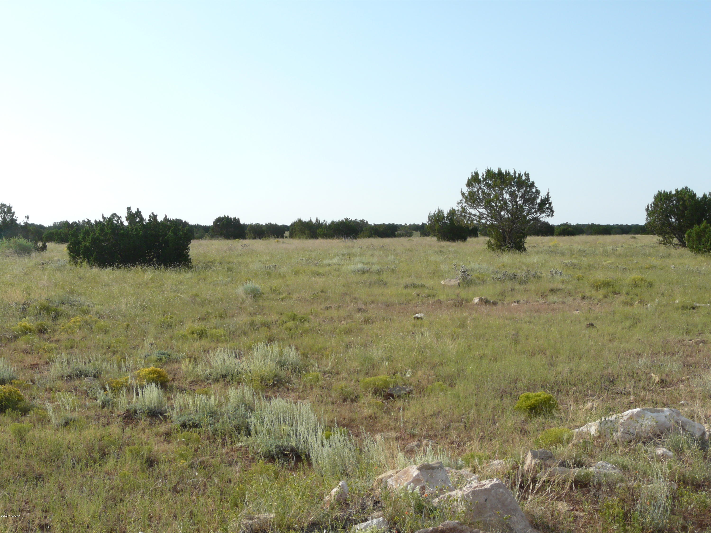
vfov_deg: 27.5
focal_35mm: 53
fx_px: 1089
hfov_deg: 36.2
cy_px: 266
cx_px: 356
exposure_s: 1/320
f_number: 5.6
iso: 100
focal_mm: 8.8
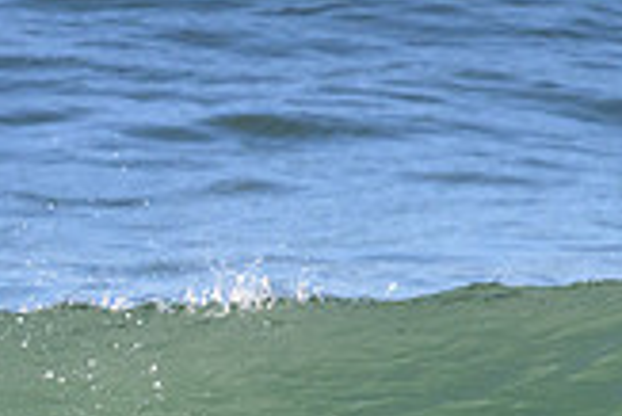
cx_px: 95
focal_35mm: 1958
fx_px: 33859
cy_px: 563
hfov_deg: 1.1
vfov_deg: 0.7
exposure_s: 1/2000
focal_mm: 550
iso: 2000
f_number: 11
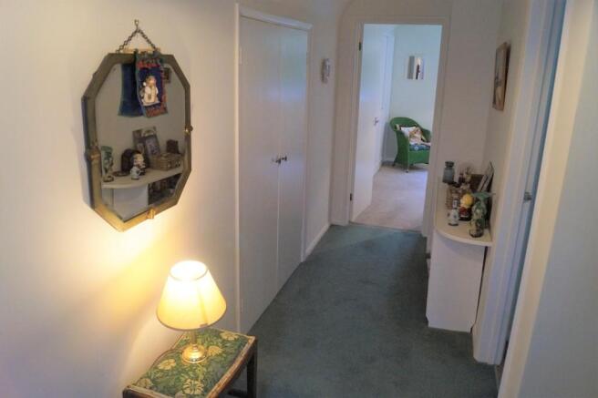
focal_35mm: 27
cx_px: 299
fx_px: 448
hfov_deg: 67.4
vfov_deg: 47.9
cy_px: 199
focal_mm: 18
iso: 2500
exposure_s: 1/160
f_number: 3.5
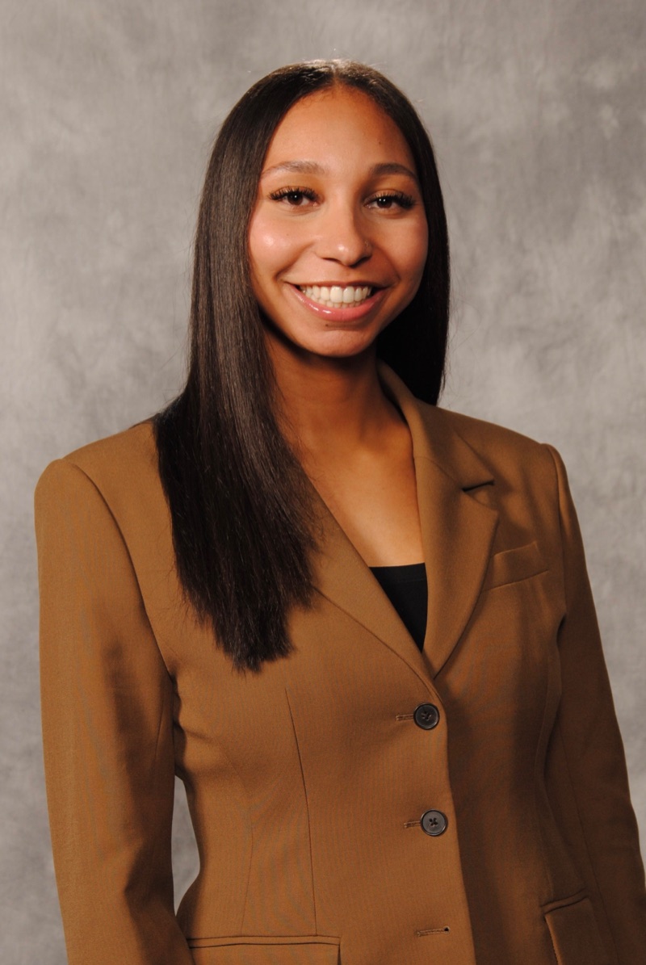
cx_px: 323
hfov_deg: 14.7
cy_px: 482
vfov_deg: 21.9
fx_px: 2496
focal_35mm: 93
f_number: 9
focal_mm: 62
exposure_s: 1/125
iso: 200
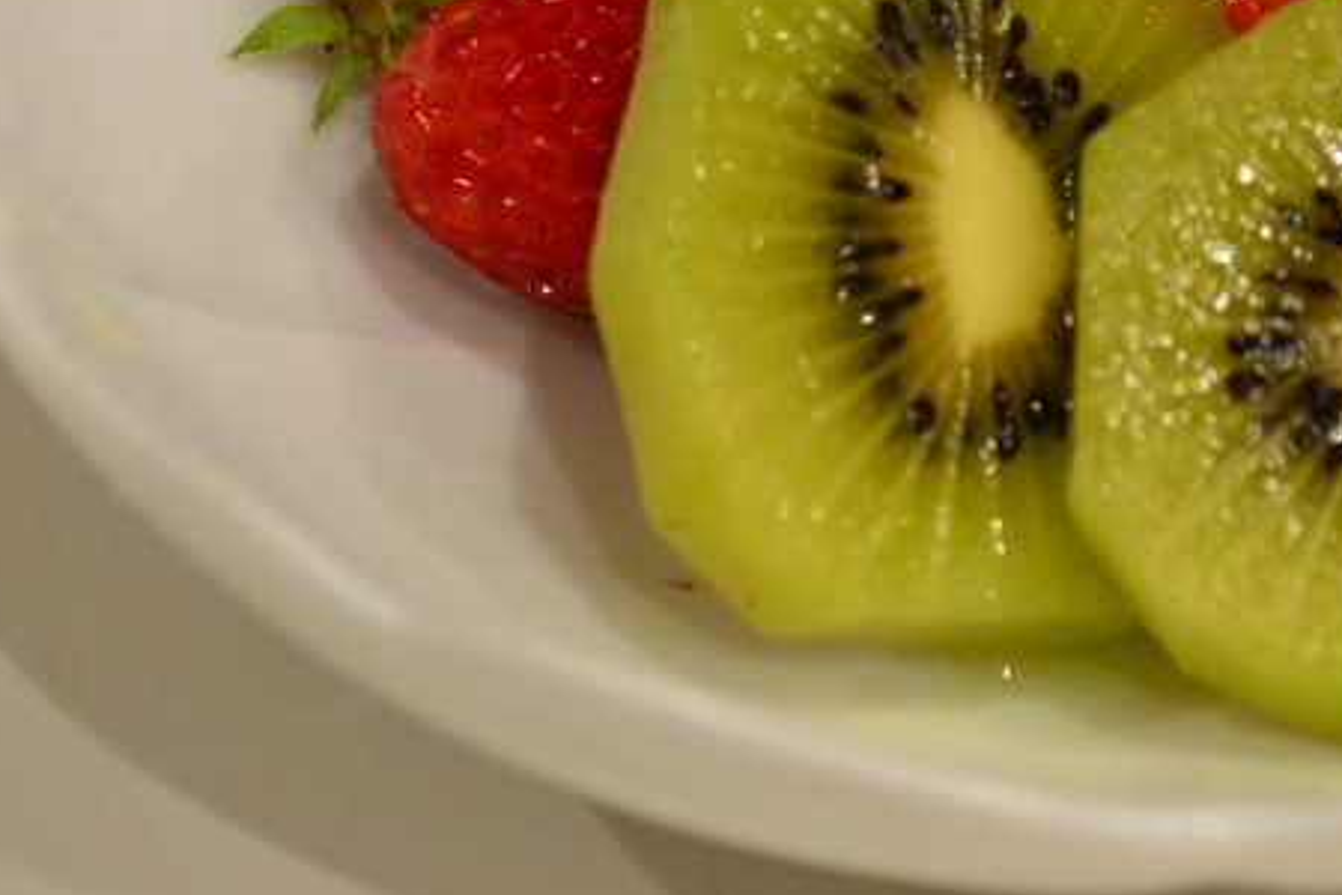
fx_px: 12823
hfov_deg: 6.0
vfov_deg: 4.0
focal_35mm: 344
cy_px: -137
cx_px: 1169
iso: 400
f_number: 5.3
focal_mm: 86
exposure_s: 1/20
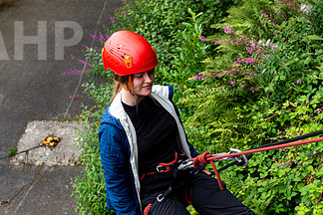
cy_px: 158
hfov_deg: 29.4
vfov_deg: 19.9
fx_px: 610
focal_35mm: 68
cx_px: 217
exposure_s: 1/500
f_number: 4
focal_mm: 38
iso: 280
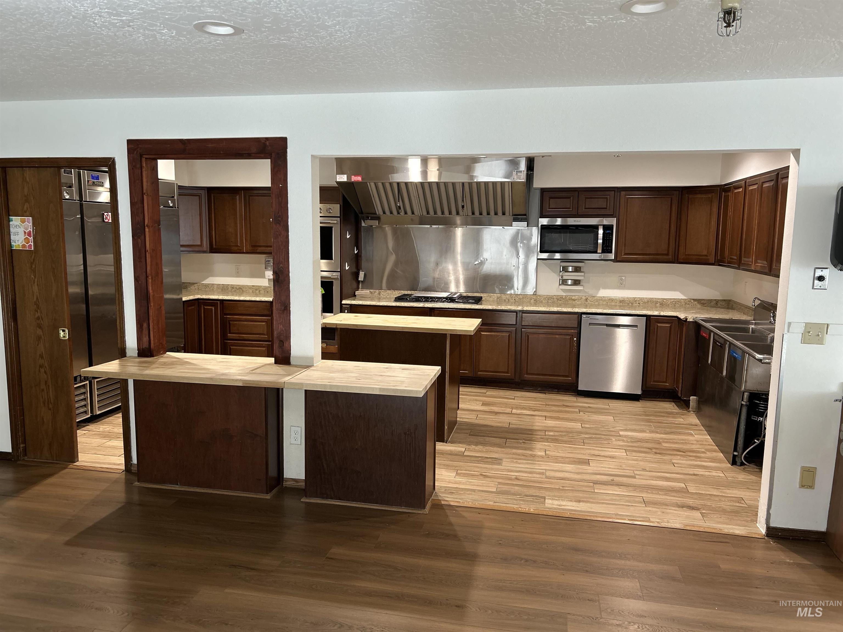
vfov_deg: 53.1
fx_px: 633
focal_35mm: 26
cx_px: 422
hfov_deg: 67.3
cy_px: 316
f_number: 1.5
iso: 125
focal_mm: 5.7
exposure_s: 1/60
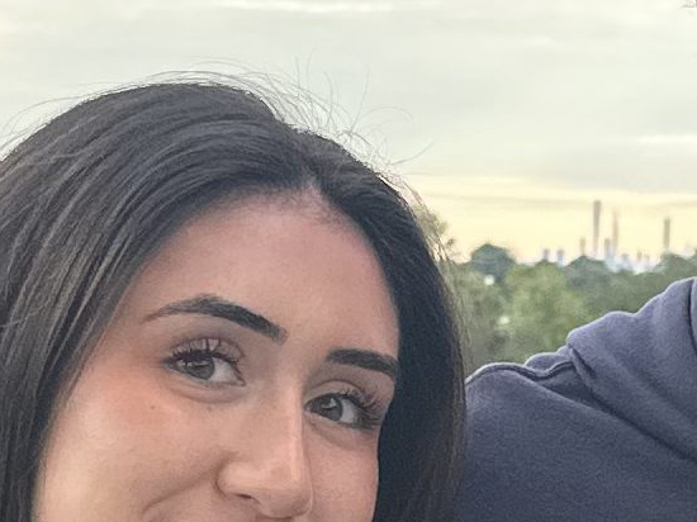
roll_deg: -2.3
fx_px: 3542
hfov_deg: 11.2
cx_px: 535
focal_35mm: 176
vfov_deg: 8.4
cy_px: 570
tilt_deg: -3.1
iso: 64
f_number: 1.78
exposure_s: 1/202
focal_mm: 6.86
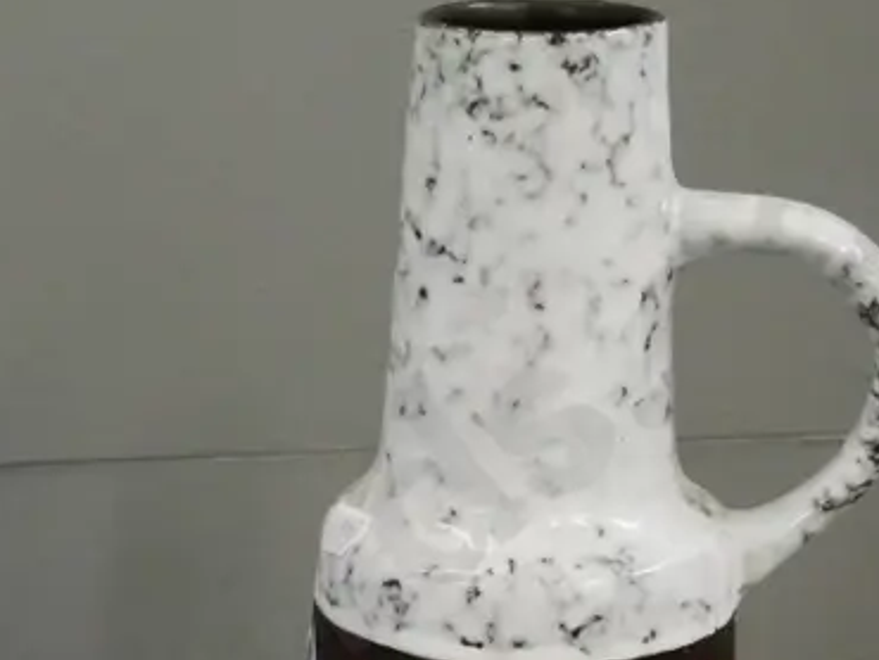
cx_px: 162
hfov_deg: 20.6
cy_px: 719
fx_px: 2388
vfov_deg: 15.3
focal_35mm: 94
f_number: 5
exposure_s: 1/200
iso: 3200
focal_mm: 17
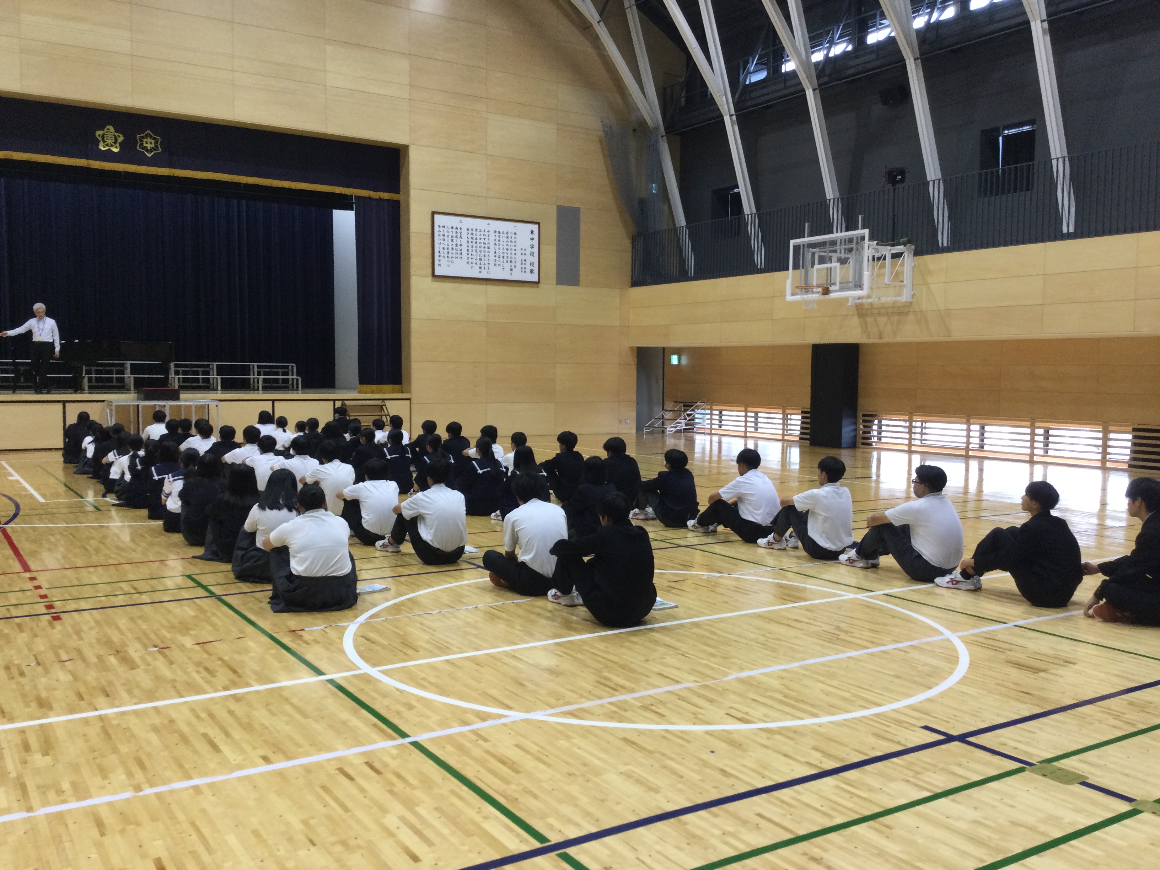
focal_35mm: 31
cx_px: 580
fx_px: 1039
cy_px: 435
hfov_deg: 58.4
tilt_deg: -5.3
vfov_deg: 45.4
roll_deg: -1.4
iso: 64
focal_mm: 3.3
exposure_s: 1/30
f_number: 2.4
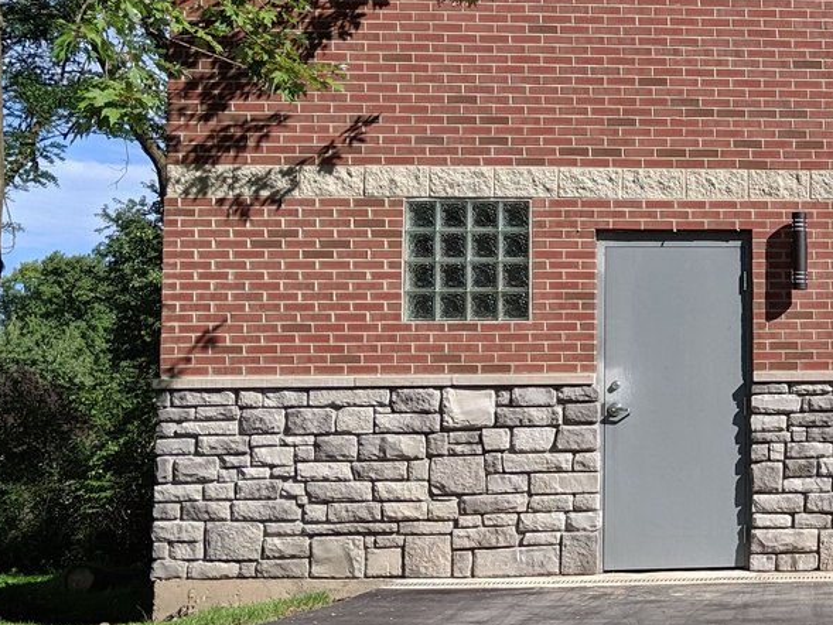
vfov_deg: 22.3
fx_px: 1589
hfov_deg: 26.4
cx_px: 979
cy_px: 311
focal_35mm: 66
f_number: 1.8
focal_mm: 4.44
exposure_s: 1/2924
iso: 52
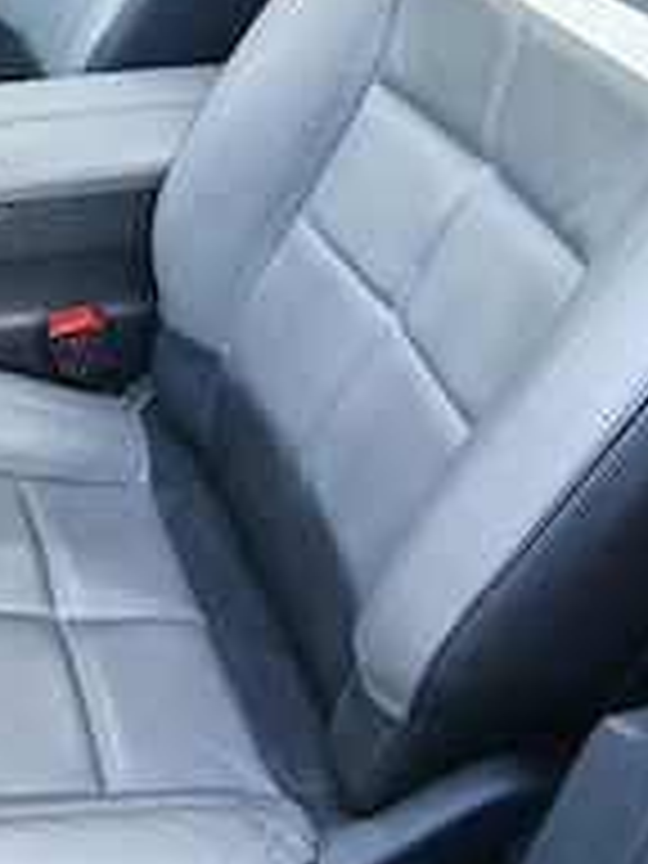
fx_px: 1198
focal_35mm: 48
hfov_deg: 28.5
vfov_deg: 38.4
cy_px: 194
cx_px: 4
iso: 320
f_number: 1.7
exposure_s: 1/60.2
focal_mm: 5.35
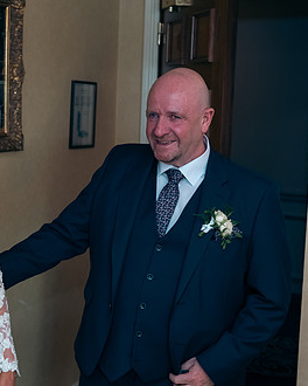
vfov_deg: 28.7
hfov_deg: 22.4
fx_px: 752
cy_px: 190
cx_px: 16
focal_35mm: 66
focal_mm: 40
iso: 640
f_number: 3.5
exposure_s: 1/160
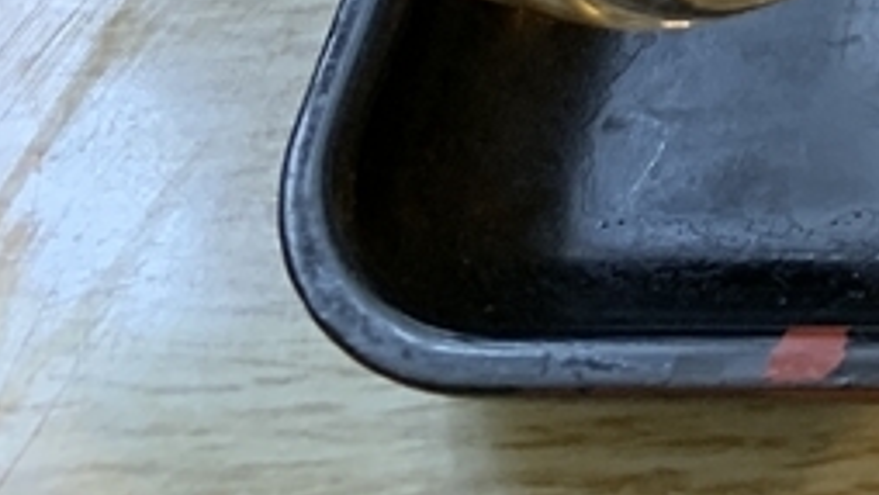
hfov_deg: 12.8
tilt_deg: -47.8
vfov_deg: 8.0
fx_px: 3124
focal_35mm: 134
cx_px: 2042
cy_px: -893
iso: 100
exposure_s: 1/50
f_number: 1.8
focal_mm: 4.25
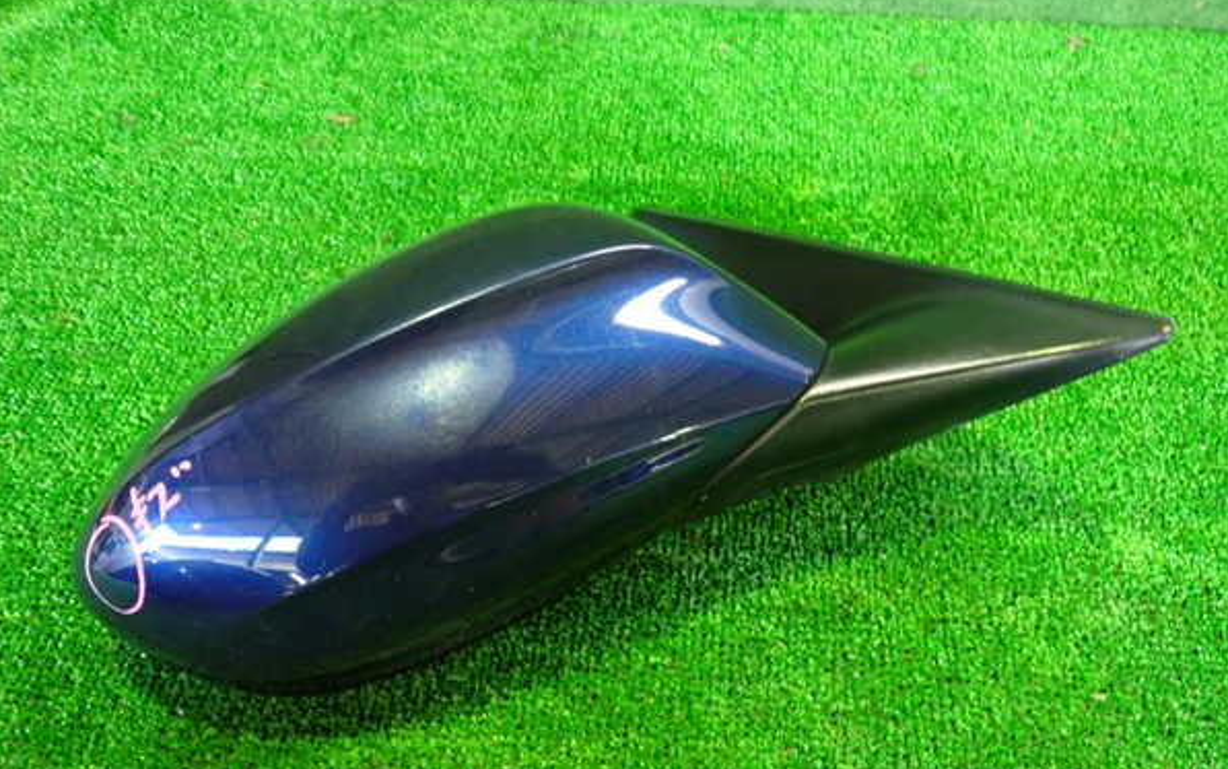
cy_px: 386
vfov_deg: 39.5
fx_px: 1071
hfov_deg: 59.6
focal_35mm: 32
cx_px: 614
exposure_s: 1/20
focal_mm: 5.4
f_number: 2.3
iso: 800
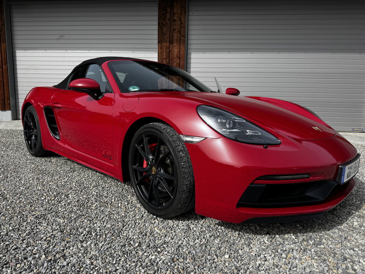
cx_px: 182
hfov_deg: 71.6
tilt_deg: -7.9
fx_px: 253
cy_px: 137
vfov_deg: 56.8
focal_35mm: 24
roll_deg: -1.3
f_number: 1.78
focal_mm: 6.76
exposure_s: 1/3096
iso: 80
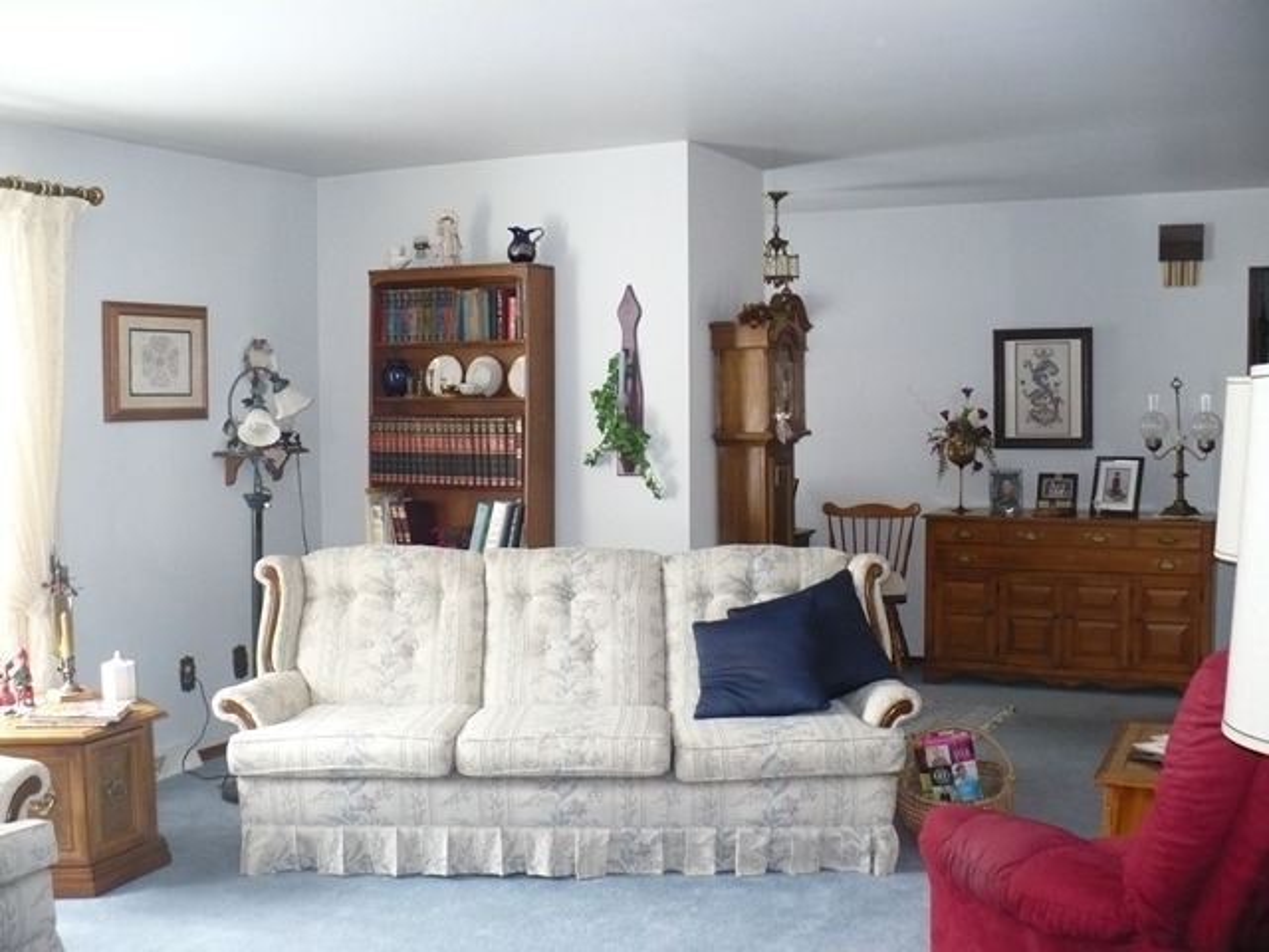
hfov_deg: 50.1
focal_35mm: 37
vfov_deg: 38.7
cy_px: 476
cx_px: 634
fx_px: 1356
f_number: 2.8
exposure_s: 1/30
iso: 320
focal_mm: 6.1
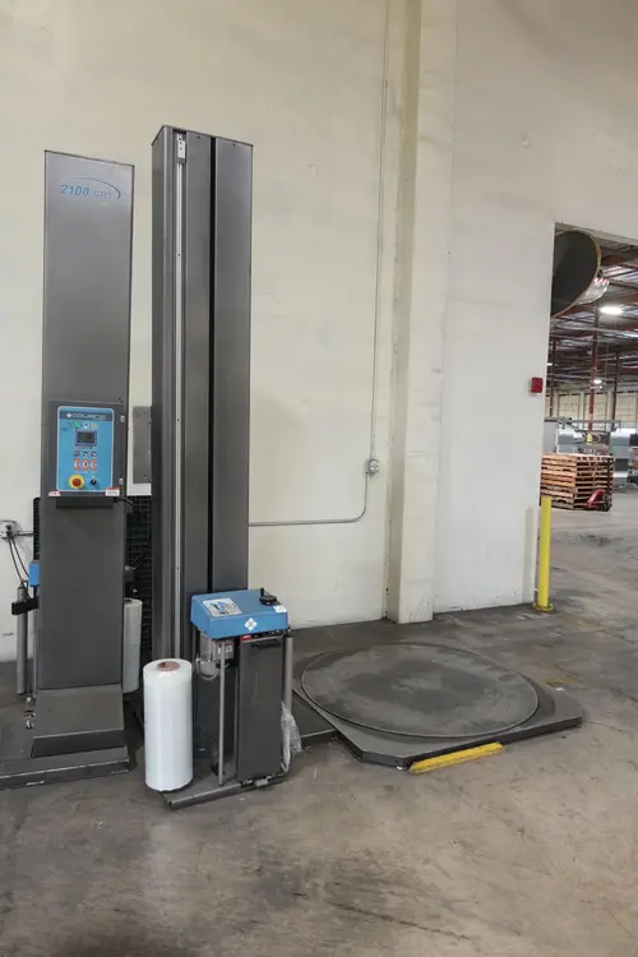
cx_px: 319
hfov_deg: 53.1
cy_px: 478
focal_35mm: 24
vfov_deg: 73.7
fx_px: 638
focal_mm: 8.8
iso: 1600
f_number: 1.8
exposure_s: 1/250
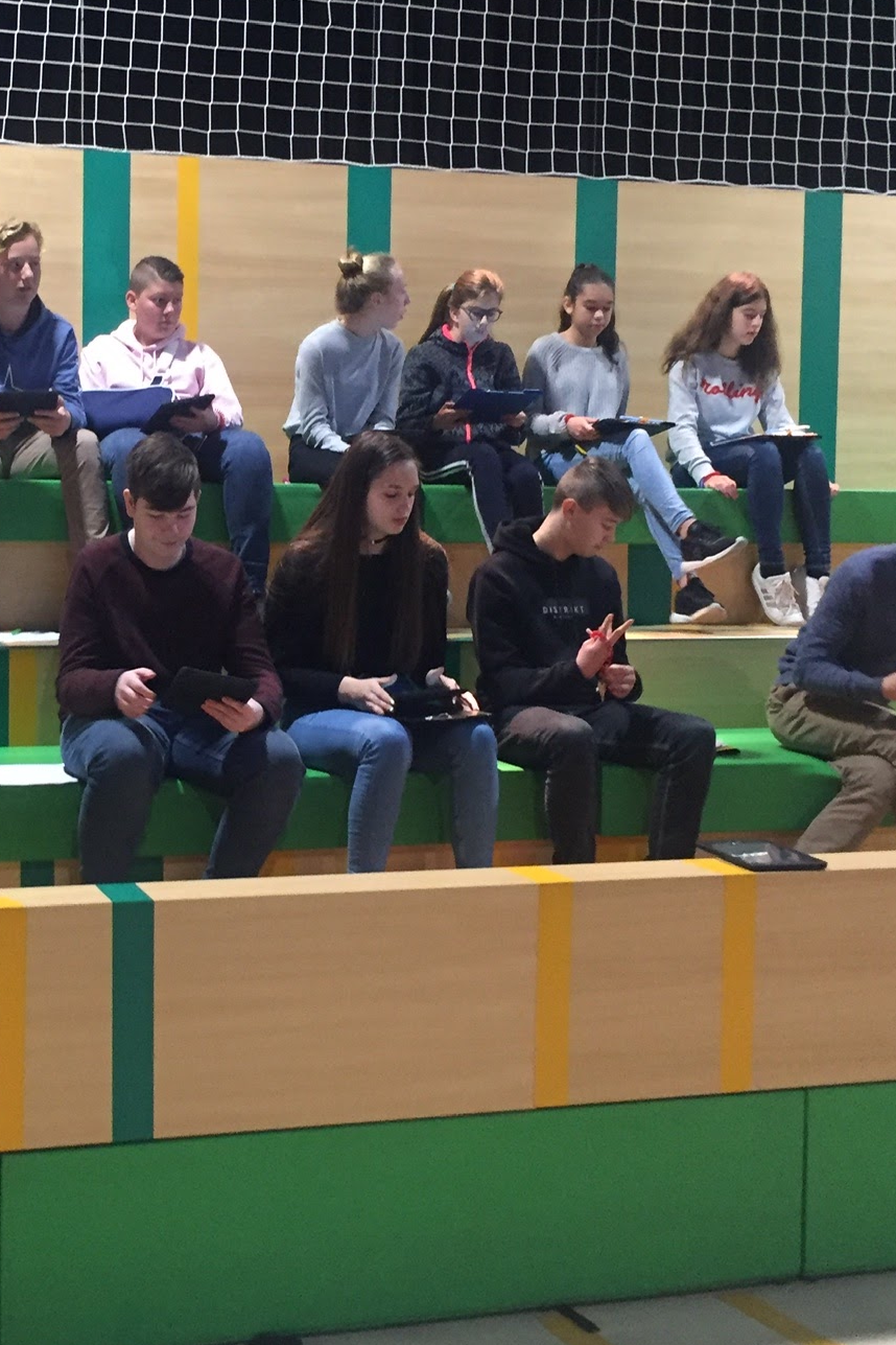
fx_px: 1792
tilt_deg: -5.2
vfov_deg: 41.1
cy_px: 621
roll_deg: -1.0
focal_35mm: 48
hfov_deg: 27.5
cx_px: 185
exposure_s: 1/33
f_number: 2.2
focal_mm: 4.15
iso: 250
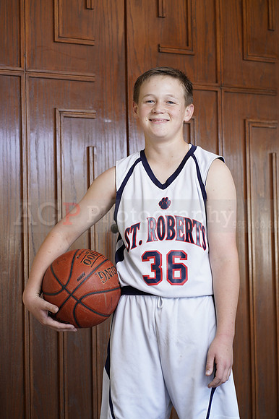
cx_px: 140
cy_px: 210
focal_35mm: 85
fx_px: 989
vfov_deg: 23.9
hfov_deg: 16.1
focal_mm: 85
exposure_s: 1/60
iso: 200
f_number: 5.6
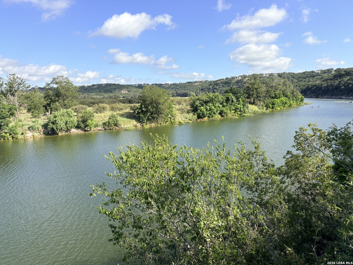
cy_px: 132
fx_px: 265
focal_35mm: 26
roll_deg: -0.7
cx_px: 176
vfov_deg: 53.1
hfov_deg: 67.3
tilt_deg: -5.6
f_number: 1.6
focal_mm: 5.96
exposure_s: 1/2538
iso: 50
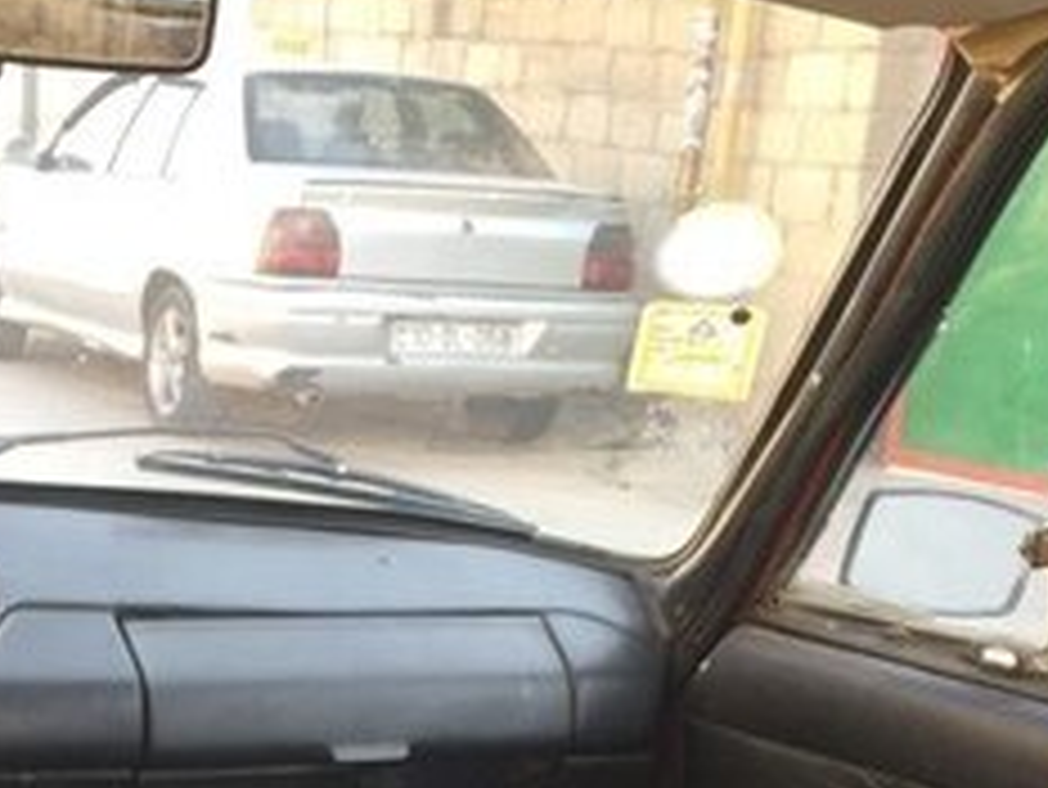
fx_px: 2484
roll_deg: -5.2
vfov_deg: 16.9
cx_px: 9
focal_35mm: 82
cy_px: 1047
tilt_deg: -22.5
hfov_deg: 22.9
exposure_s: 1/100
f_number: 2.2
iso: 32
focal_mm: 4.15
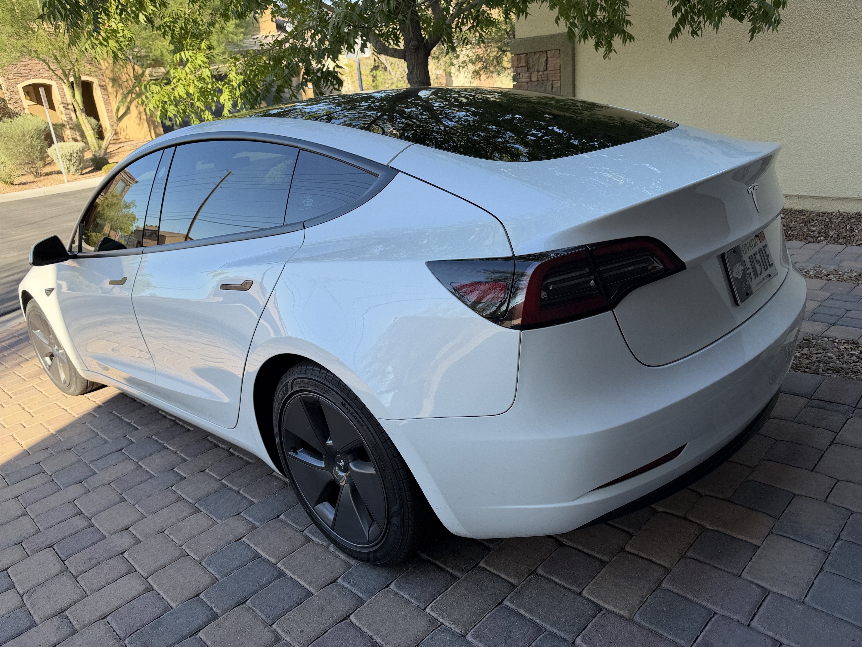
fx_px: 598
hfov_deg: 71.6
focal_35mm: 24
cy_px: 324
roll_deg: +6.1
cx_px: 431
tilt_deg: -21.1
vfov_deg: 56.8
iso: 80
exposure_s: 1/757
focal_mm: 6.93
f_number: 1.8
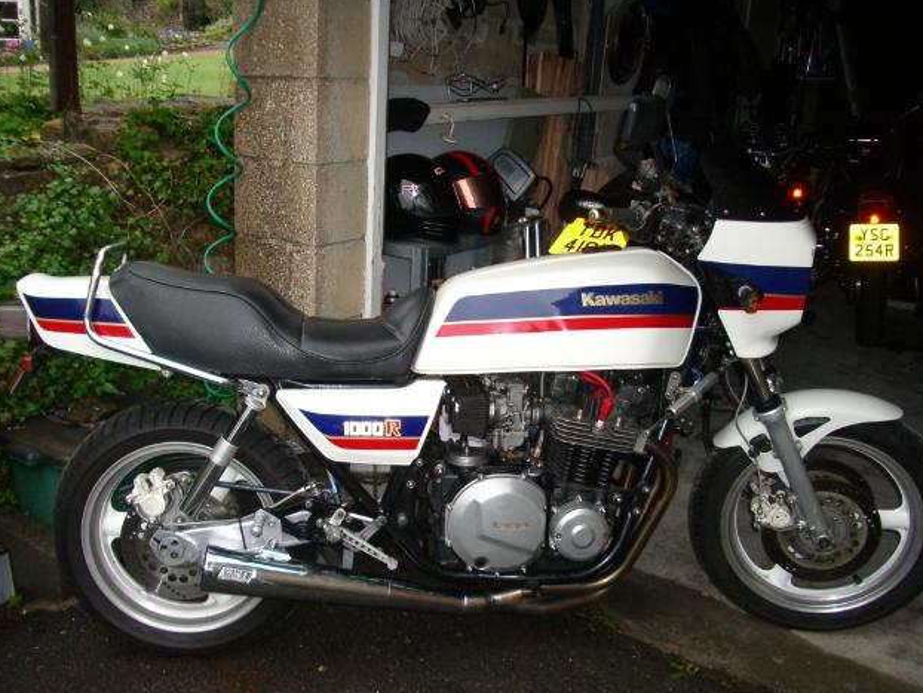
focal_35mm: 36
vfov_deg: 39.7
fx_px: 960
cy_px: 349
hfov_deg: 51.3
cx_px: 466
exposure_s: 1/60
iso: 200
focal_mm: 5.8
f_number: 2.6
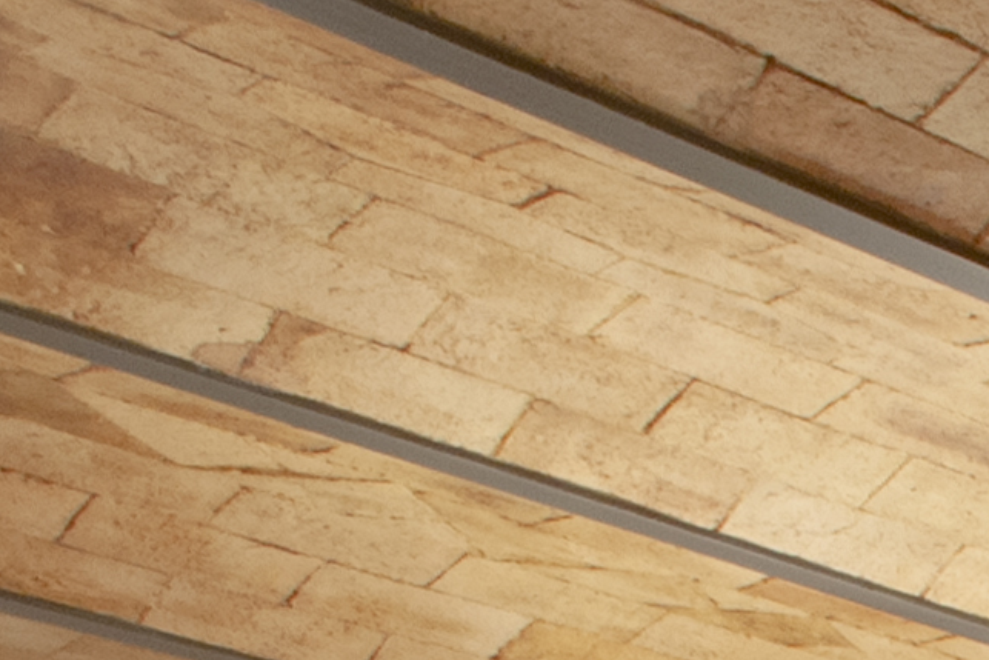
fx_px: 2748
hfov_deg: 13.6
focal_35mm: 100
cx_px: 2470
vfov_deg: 9.9
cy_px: 2052
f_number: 11
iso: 320
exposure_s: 1.3
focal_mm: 10
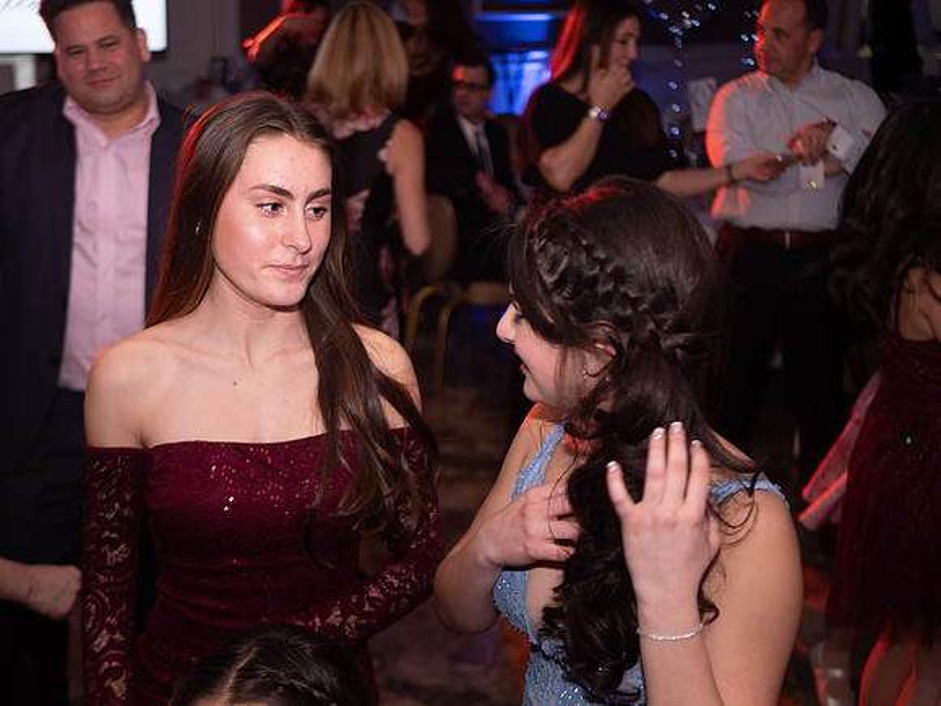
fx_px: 1359
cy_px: 353
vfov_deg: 29.1
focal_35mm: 50
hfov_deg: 38.2
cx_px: 470
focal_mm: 25
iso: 500
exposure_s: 1/160
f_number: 1.7
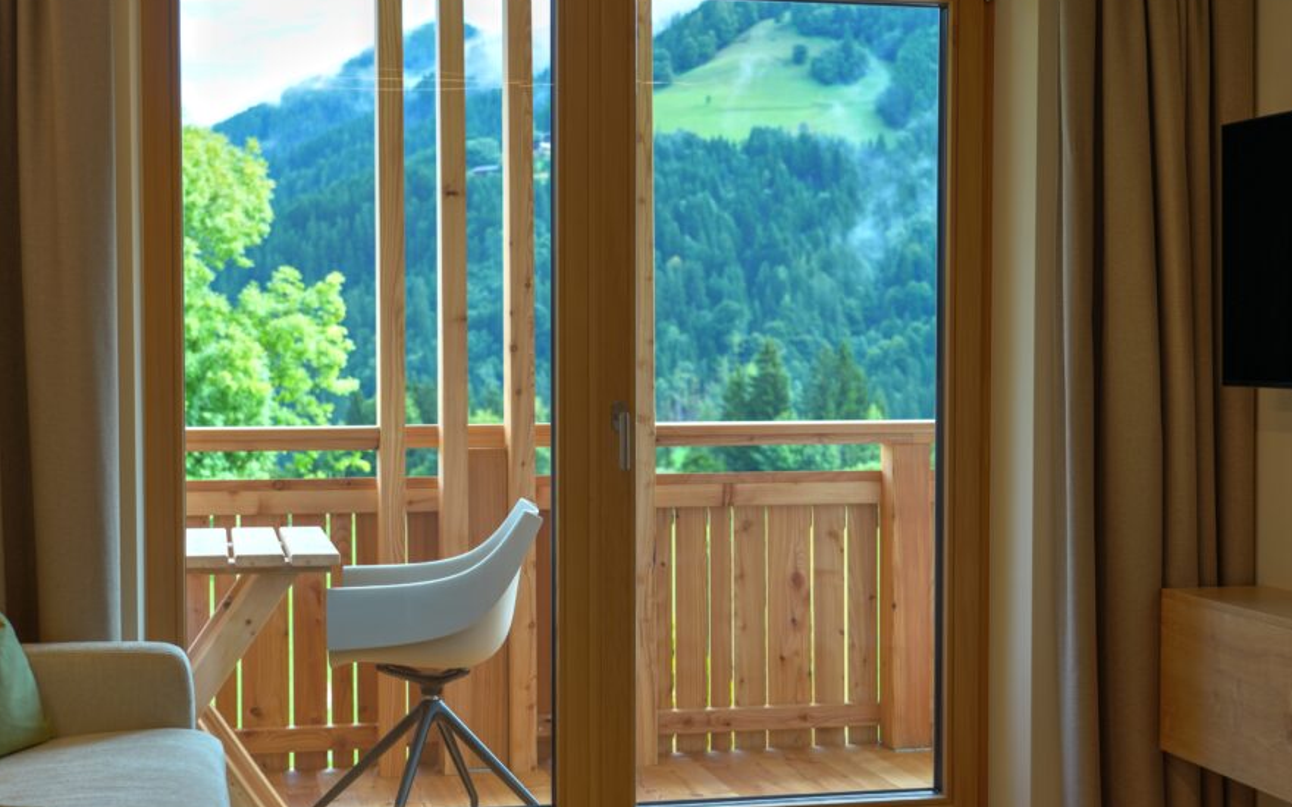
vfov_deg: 25.3
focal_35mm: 51
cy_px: 431
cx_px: 609
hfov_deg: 39.6
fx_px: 1796
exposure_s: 1/15
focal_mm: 43
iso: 100
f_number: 4
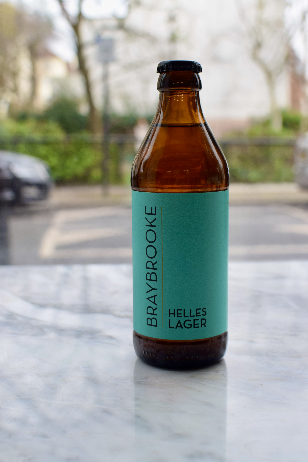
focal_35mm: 52
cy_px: 231
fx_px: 674
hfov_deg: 25.7
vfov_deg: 37.9
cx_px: 154
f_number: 6.3
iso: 400
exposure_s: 1/160
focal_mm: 35
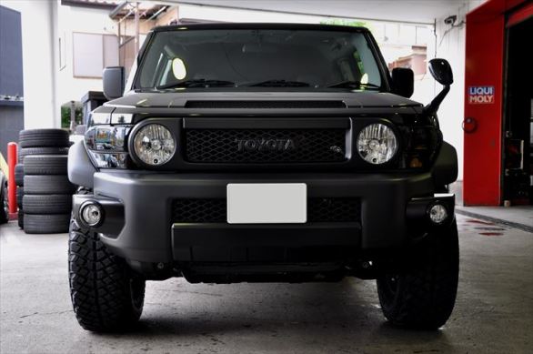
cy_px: 177
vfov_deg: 26.4
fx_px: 754
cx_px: 266
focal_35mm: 51
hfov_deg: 38.9
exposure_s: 1/30
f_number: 5.6
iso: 200
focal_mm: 34
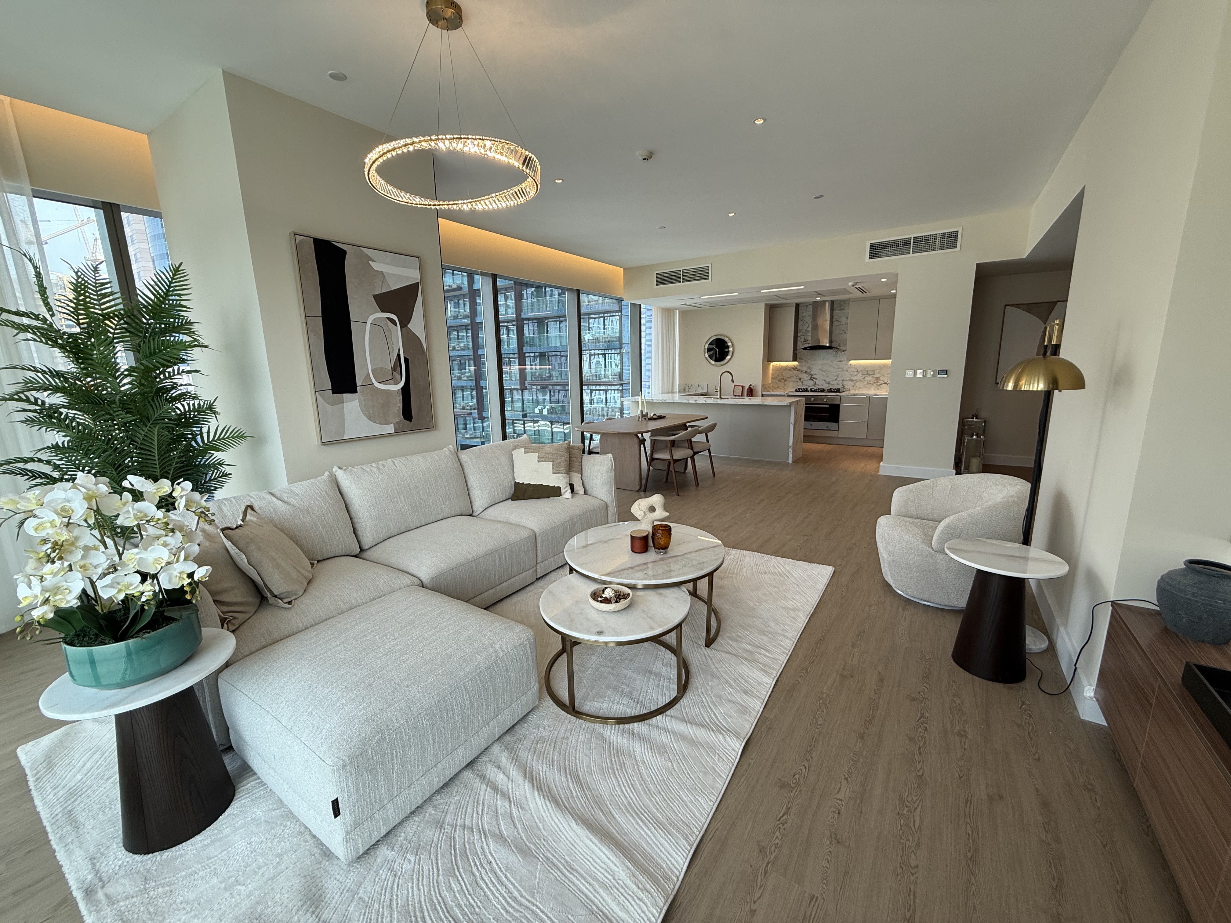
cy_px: 462
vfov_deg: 85.7
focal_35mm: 14
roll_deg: +0.9
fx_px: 498
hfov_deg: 102.1
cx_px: 616
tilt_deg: -10.8
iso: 50
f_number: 2.2
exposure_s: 1/100
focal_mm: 2.22
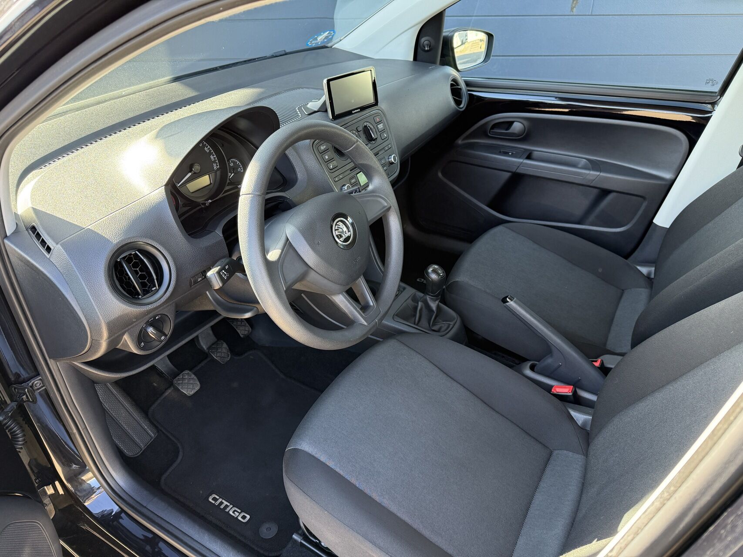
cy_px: 278
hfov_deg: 71.6
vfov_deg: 56.8
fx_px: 515
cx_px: 372
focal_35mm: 24
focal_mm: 6.76
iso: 200
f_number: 1.78
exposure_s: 1/135
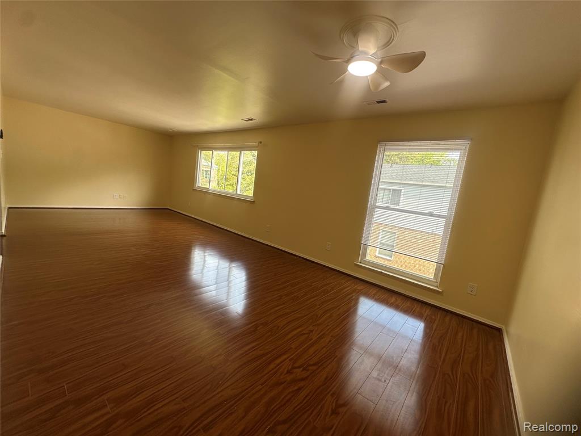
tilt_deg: -7.0
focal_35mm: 14
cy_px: 218
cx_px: 290
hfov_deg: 102.1
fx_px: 235
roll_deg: -7.3
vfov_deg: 85.7
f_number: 2.2
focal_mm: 2.22
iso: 64
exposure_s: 1/120
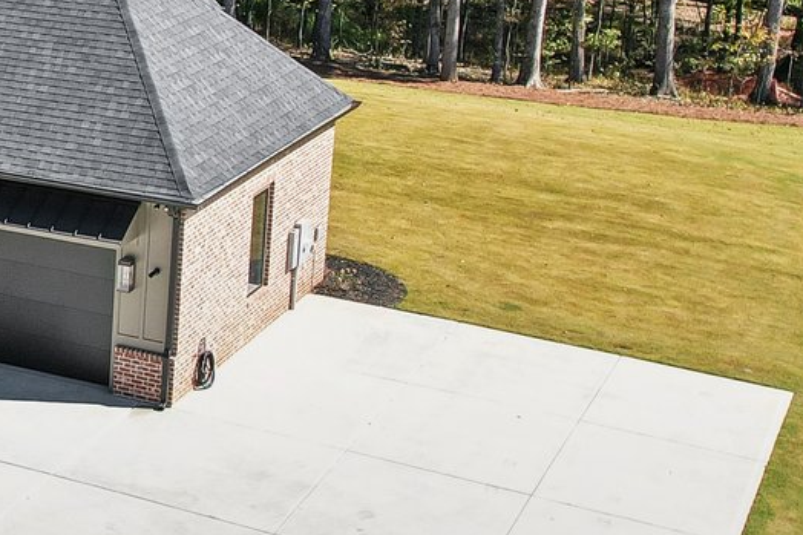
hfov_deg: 20.8
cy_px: 99
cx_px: -328
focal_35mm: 86
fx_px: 1918
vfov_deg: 15.8
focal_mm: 8.4
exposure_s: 1/1000
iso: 100
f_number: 2.8
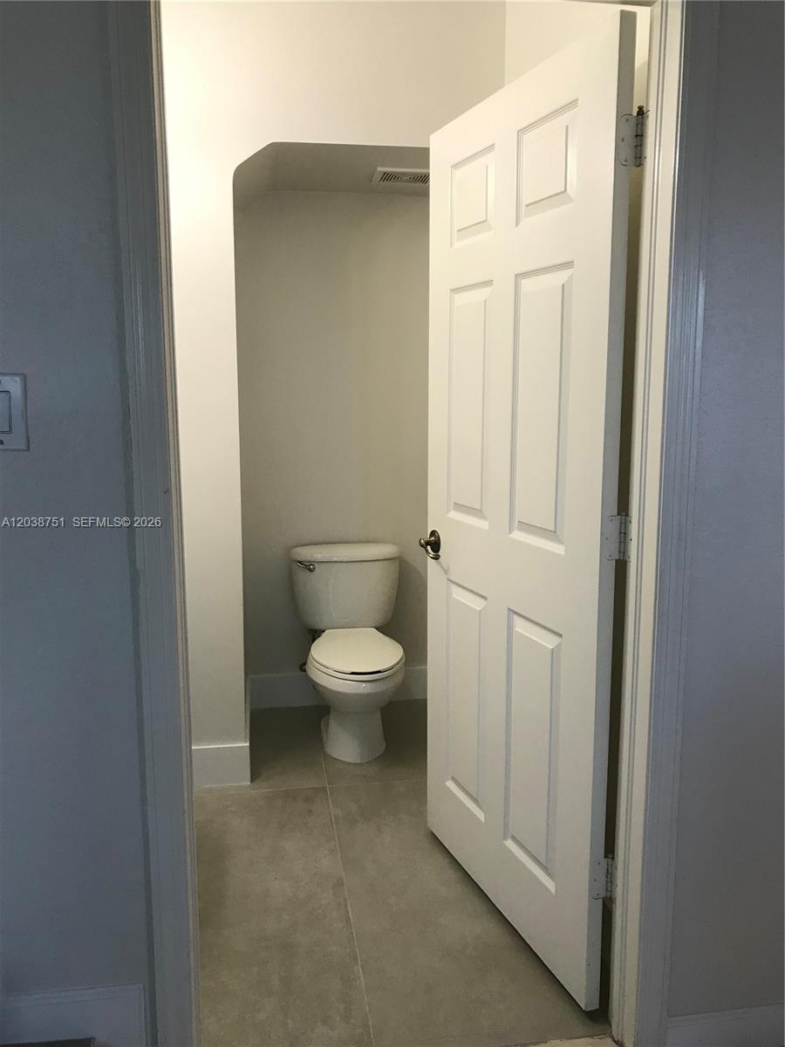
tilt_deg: -6.9
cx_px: 392
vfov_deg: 63.4
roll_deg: +0.5
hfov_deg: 49.7
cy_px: 524
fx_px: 847
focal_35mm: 28
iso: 25
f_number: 1.8
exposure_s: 1/40
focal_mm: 3.99
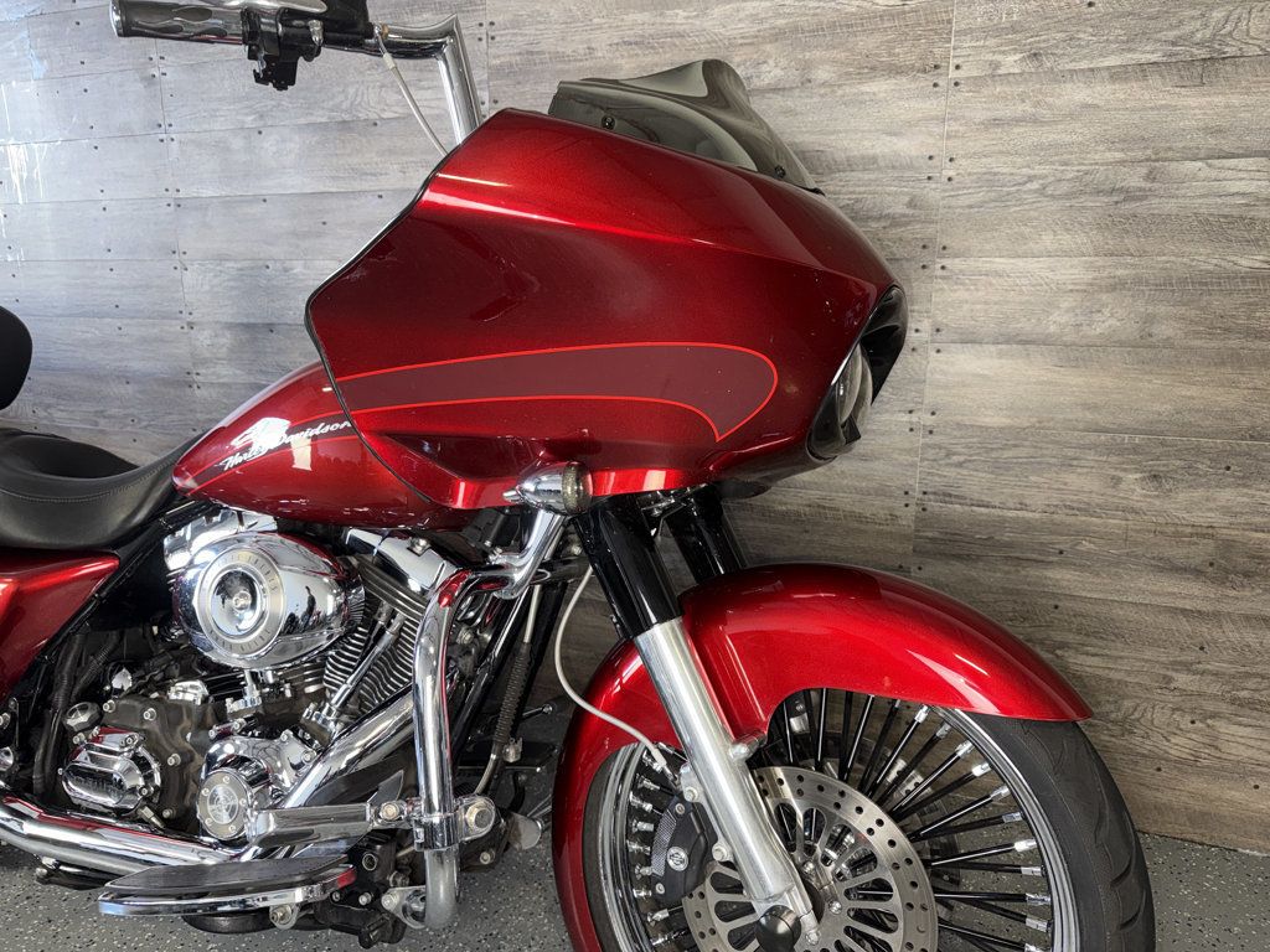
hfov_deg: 71.6
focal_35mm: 24
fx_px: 881
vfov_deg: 56.8
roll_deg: +0.6
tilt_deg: -13.4
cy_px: 476
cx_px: 635
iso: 80
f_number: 1.78
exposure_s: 1/31
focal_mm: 6.76
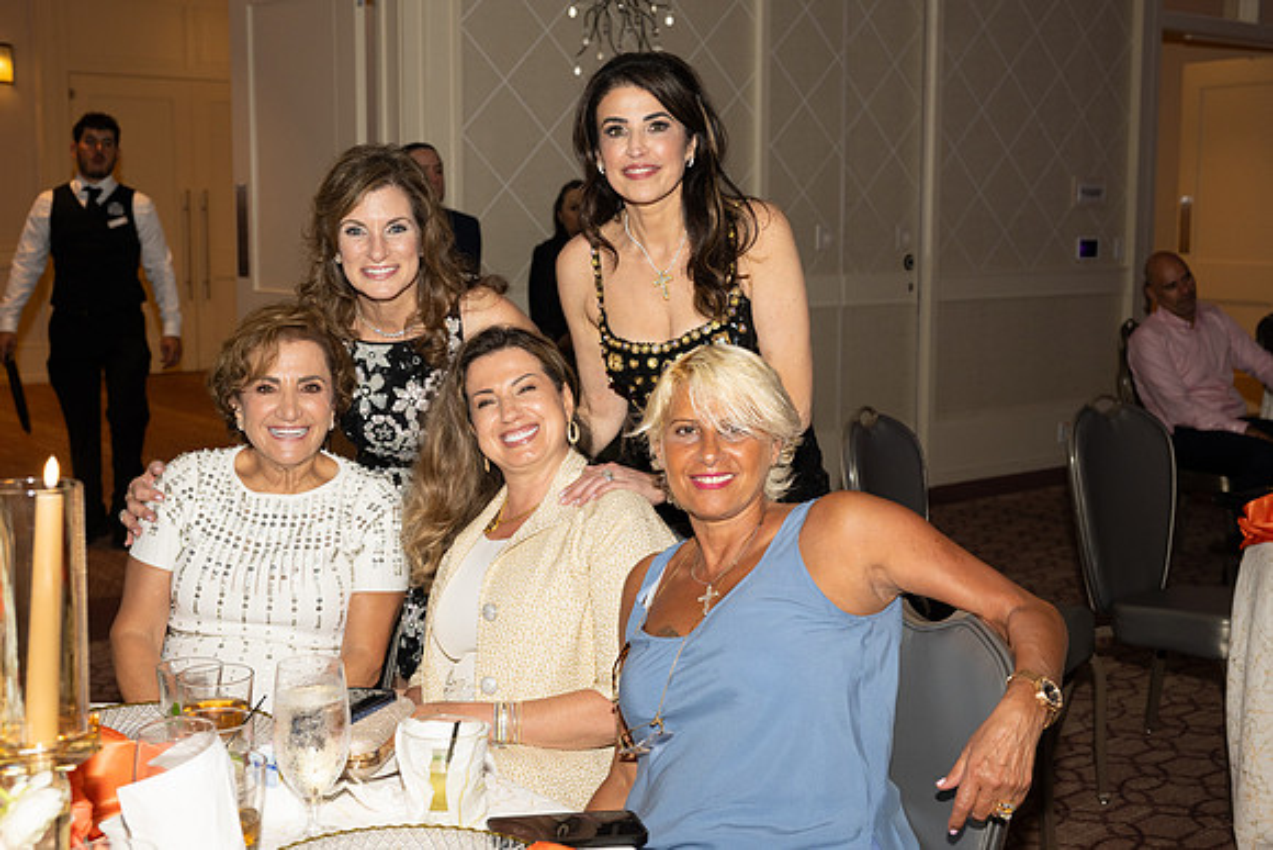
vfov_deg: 30.5
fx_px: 1556
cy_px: 425
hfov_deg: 44.5
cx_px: 636
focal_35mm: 44
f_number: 5.6
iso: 800
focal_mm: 44
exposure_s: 1/100
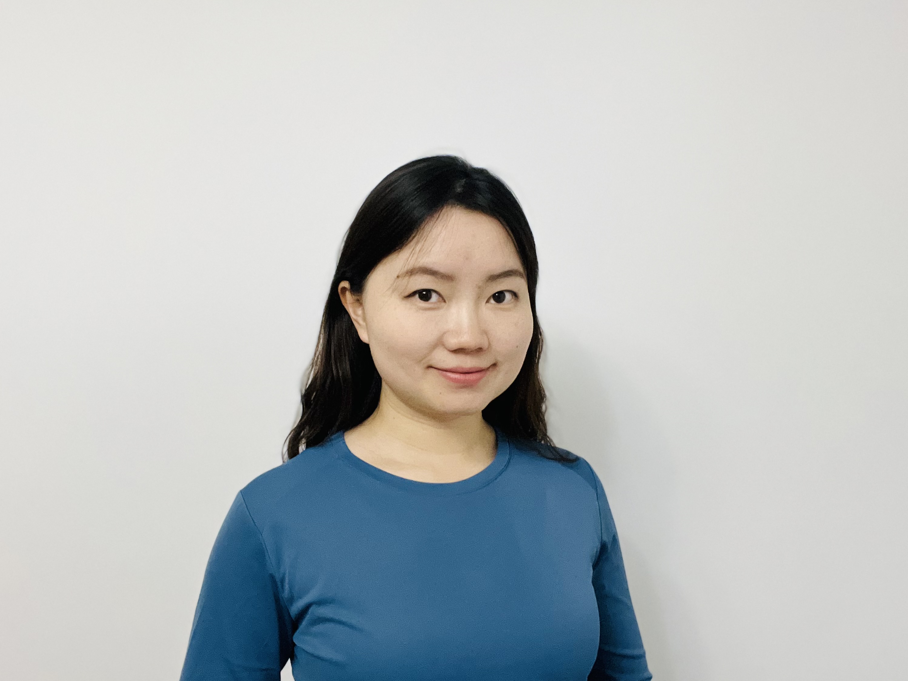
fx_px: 813
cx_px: 449
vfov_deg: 45.4
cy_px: 349
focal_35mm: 31
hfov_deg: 58.3
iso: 500
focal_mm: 2.71
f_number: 2.2
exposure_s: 1/25
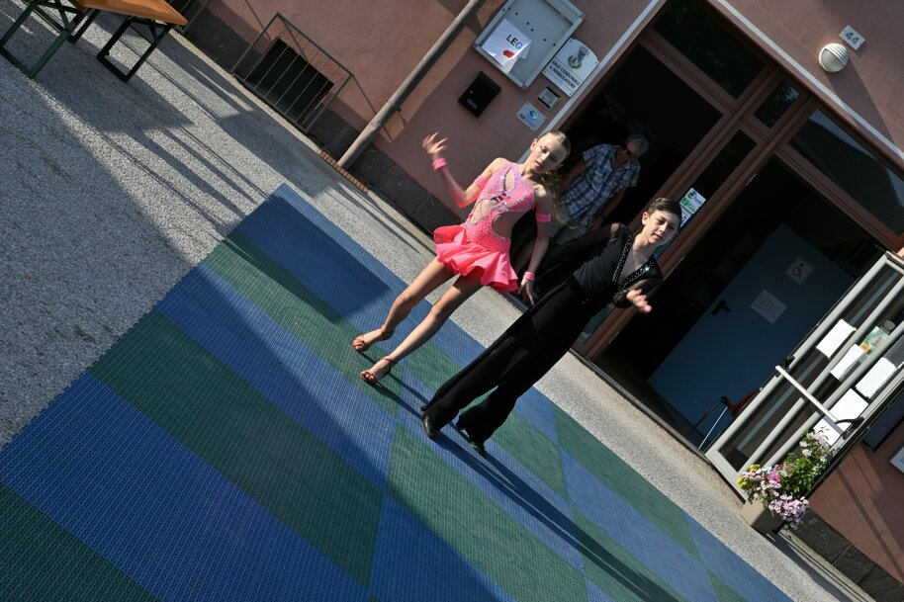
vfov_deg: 19.4
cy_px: 301
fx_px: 1757
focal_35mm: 70
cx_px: 452
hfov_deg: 28.8
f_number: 14
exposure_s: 1/125
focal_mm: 70
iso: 200
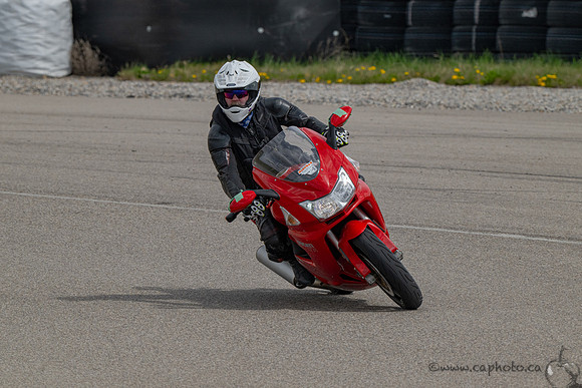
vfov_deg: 2.3
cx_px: 291
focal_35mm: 600
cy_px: 194
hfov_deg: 3.4
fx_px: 9702
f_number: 13
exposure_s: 1/1600
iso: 1000
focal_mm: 600
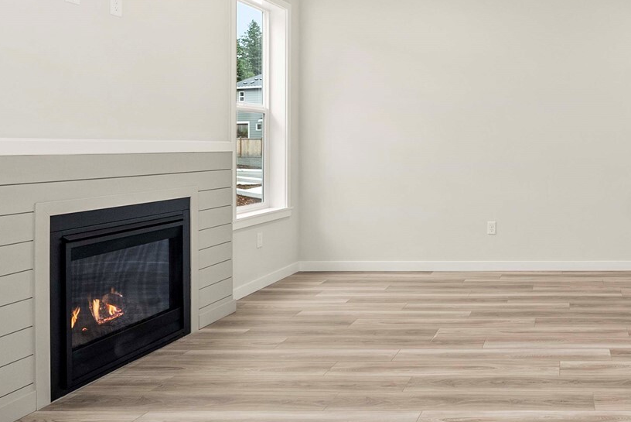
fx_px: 473
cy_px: 155
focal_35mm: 27
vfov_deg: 47.5
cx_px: 545
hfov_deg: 59.3
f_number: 6.3
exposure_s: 1/60
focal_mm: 13
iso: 100
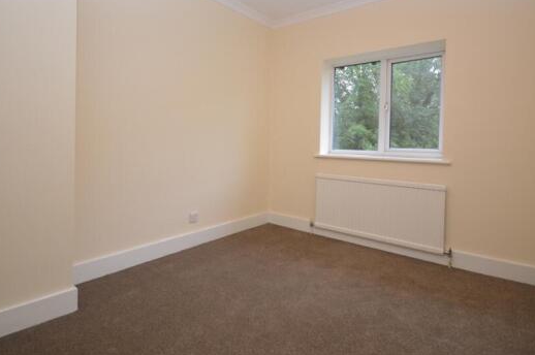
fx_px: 282
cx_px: 257
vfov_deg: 63.9
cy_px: 144
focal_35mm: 19
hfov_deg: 86.9
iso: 560
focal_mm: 10
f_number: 4
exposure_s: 1/60
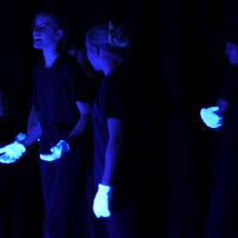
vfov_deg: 8.6
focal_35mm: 203
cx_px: -61
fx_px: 1579
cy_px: 131
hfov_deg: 8.5
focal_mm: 85
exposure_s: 1/80
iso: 6400
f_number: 1.8
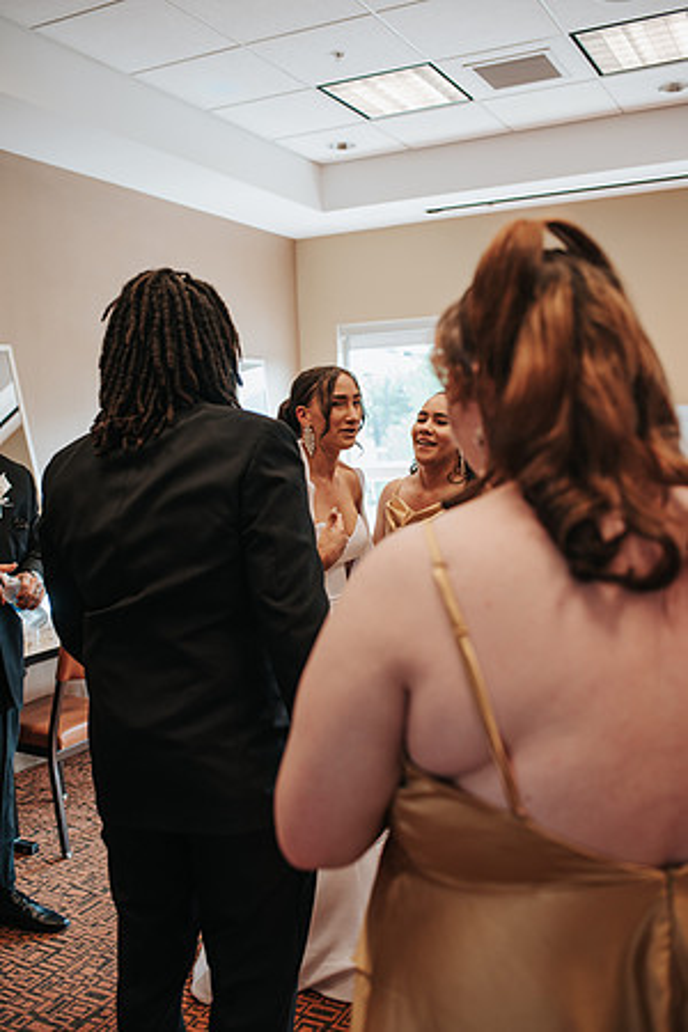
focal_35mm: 35
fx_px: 1003
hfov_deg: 37.9
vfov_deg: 54.4
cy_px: 516
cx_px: 344
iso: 560
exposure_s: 1/250
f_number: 3.2
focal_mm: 35
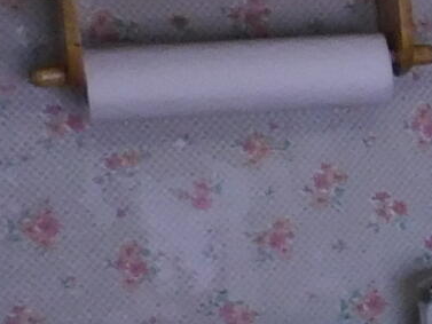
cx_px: 1655
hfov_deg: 7.5
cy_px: 339
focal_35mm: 199
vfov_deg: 7.4
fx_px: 2484
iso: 125
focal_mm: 4.5
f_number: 3.1
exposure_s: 1/50
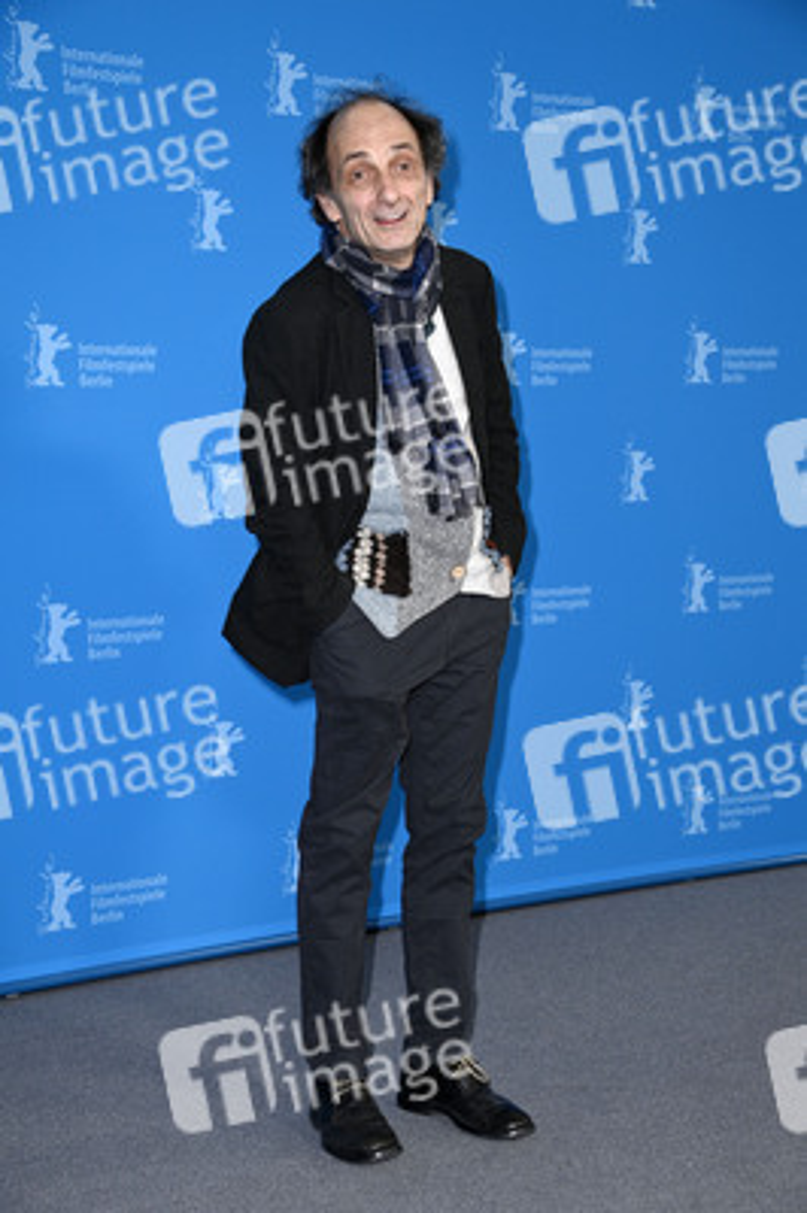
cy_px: 606
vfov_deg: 32.4
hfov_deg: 21.9
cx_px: 404
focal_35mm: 62
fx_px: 2088
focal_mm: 62
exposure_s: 1/250
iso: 1000
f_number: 5.6
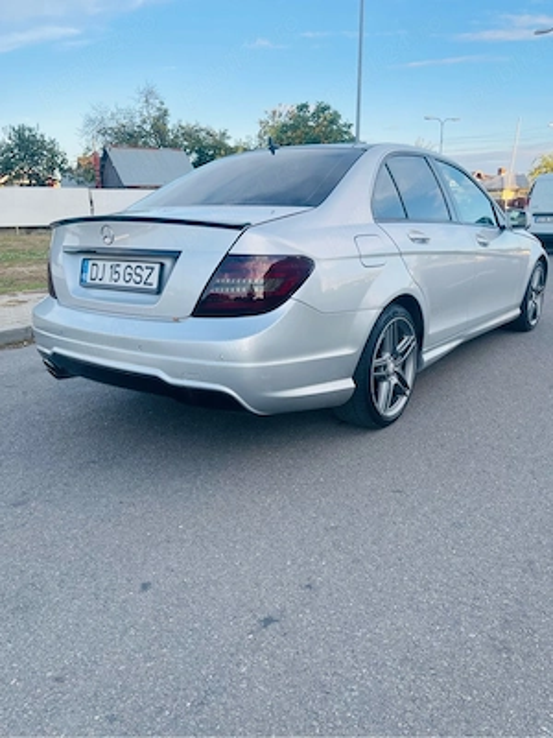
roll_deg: +0.9
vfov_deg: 69.4
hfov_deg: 54.9
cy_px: 369
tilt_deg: -16.2
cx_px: 276
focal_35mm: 25
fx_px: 533
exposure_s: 1/696
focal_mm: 5.1
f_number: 1.6
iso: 32
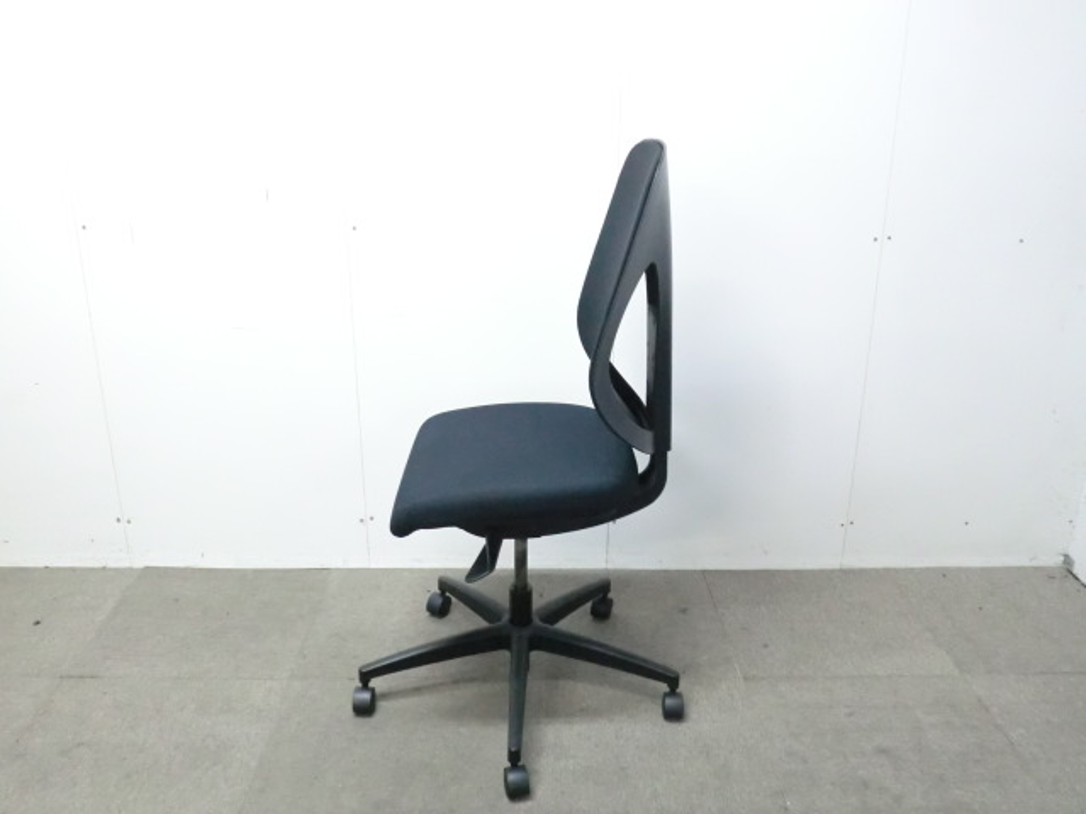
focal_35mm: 32
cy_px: 407
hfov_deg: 56.8
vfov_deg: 44.2
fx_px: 1004
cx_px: 543
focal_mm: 5.8
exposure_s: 1/30
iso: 800
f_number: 3.5
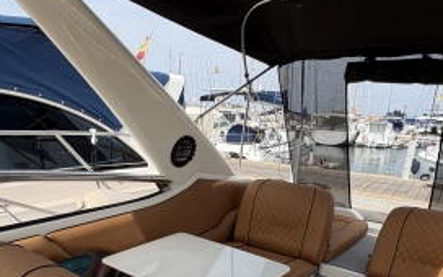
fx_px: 362
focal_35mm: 30
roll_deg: -1.2
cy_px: 237
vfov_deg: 39.5
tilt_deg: -18.3
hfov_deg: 62.9
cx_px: 217
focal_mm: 2.22
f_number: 2.2
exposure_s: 1/1256
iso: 50
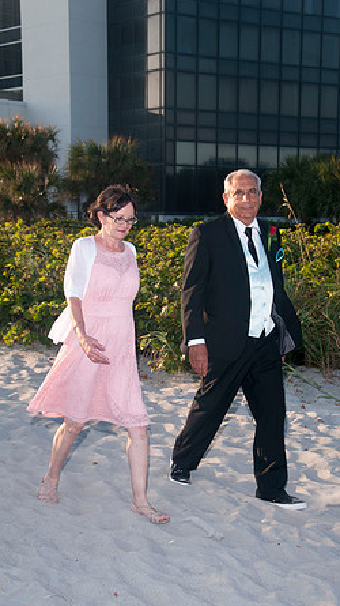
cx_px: 201
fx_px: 1171
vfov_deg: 29.0
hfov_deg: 16.5
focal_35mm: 73
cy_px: 302
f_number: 8
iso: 100
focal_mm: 46
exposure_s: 1/250
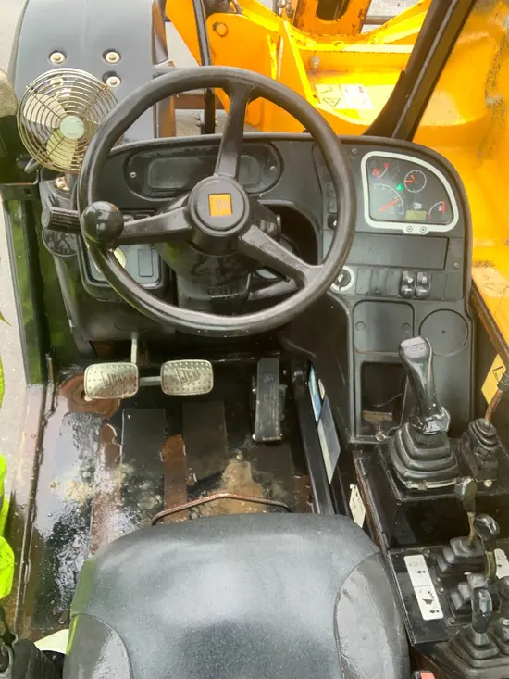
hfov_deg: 44.2
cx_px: 254
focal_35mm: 32
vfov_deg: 56.8
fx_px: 627
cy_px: 340
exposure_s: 1/60
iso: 160
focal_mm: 2.87
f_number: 2.2
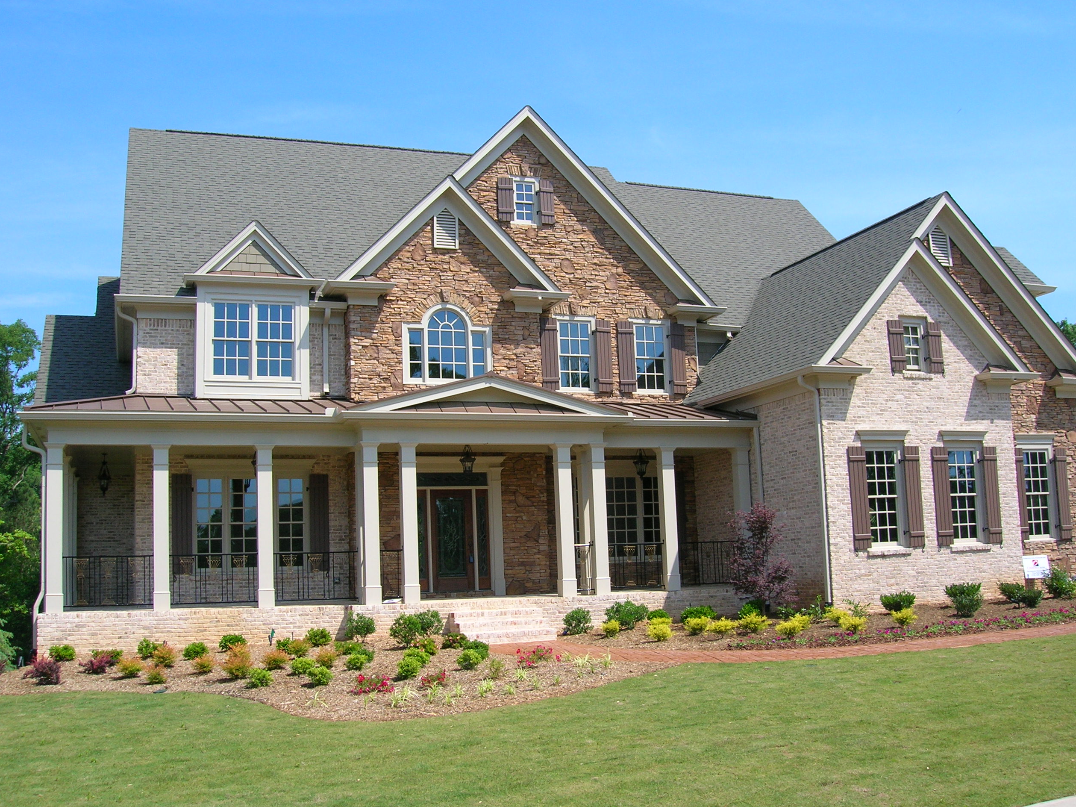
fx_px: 1088
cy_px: 396
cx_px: 541
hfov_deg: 52.6
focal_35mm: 35
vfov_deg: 40.7
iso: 50
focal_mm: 5.7
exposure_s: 1/306
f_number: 4.9
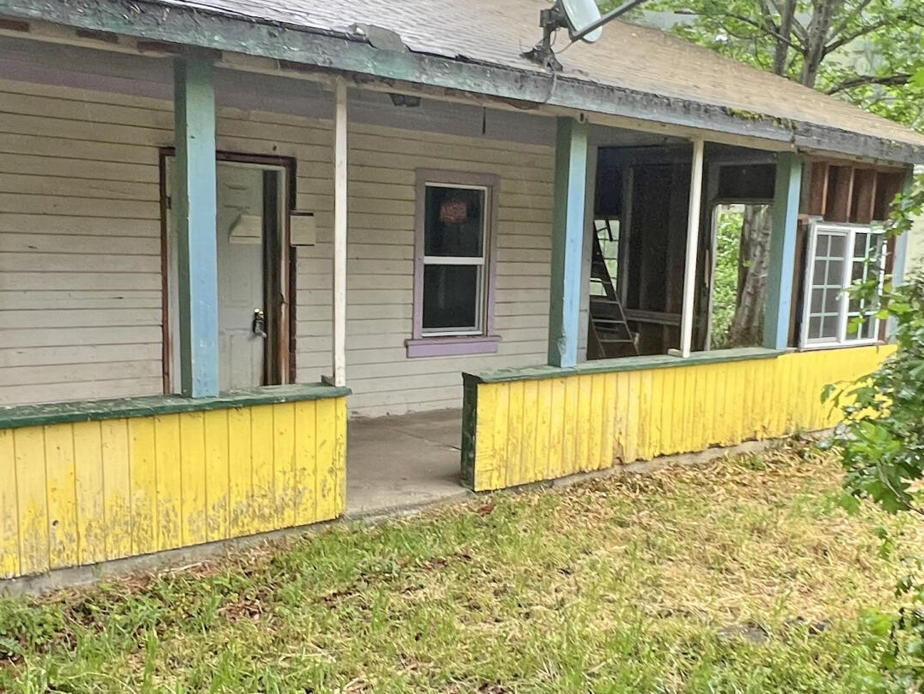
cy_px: 419
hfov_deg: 51.1
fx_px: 961
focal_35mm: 36
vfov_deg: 39.5
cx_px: 538
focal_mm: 1.57
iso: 50
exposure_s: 1/99
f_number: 1.8
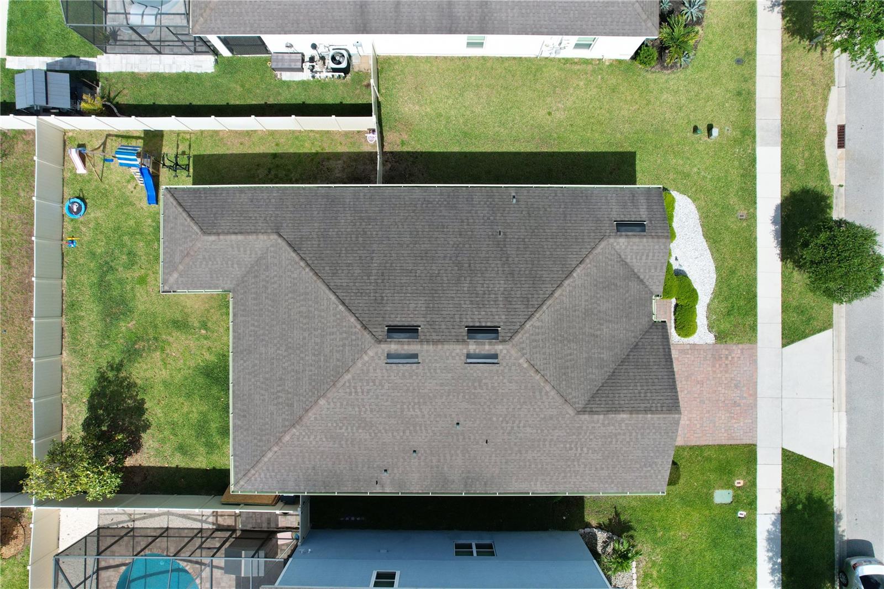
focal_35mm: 22
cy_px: 294
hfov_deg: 78.6
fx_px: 540
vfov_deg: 57.2
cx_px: 442
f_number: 2.8
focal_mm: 8.38
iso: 200
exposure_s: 1/5000
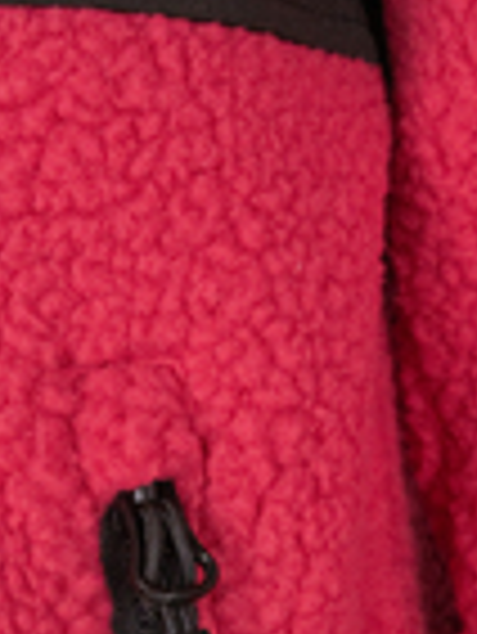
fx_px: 1504
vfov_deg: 22.7
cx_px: 263
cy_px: 670
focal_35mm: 82
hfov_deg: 18.0
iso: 800
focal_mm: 20
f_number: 5.6
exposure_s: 1/800
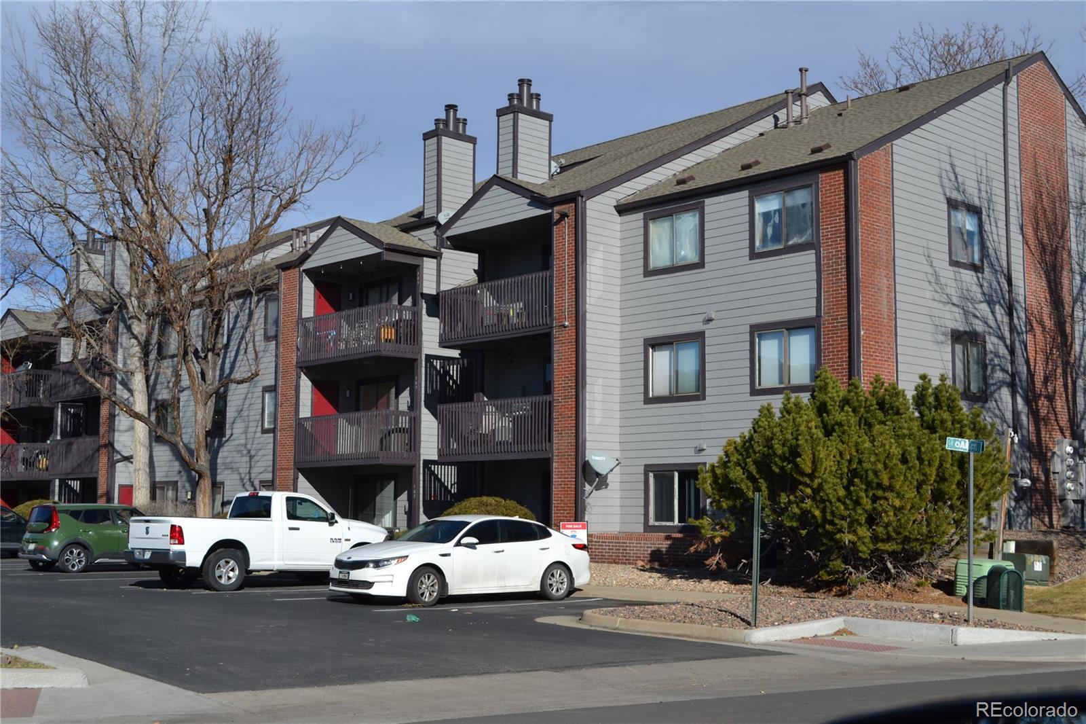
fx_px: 1312
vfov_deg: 30.8
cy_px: 362
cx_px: 543
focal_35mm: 44
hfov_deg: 45.0
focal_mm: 29
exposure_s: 1/320
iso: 100
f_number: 9
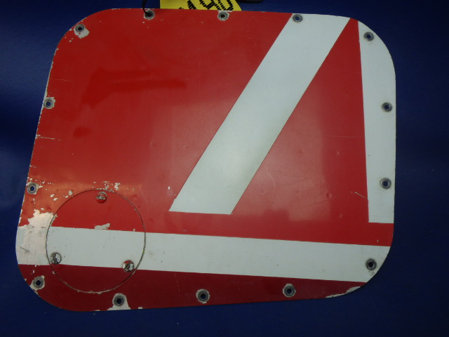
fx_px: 363
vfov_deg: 49.7
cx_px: 224
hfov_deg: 63.4
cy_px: 168
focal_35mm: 28
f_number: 3.9
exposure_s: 1/60
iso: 160
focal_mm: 5
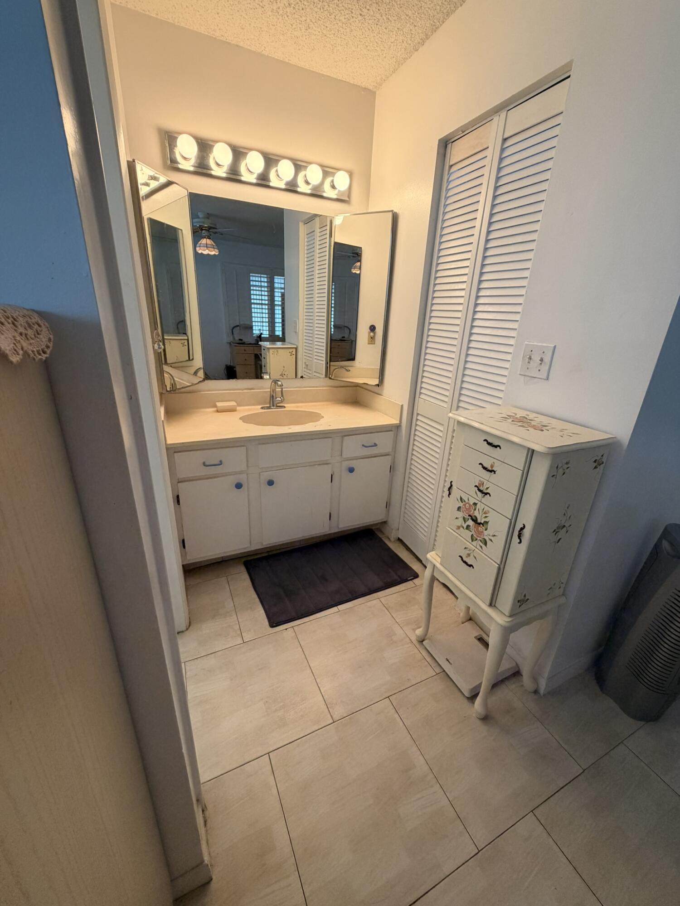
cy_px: 453
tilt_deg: -20.3
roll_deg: -3.0
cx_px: 340
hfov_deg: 85.7
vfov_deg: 102.1
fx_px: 367
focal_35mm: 14
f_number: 2.2
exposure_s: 1/120
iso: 250
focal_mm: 2.22
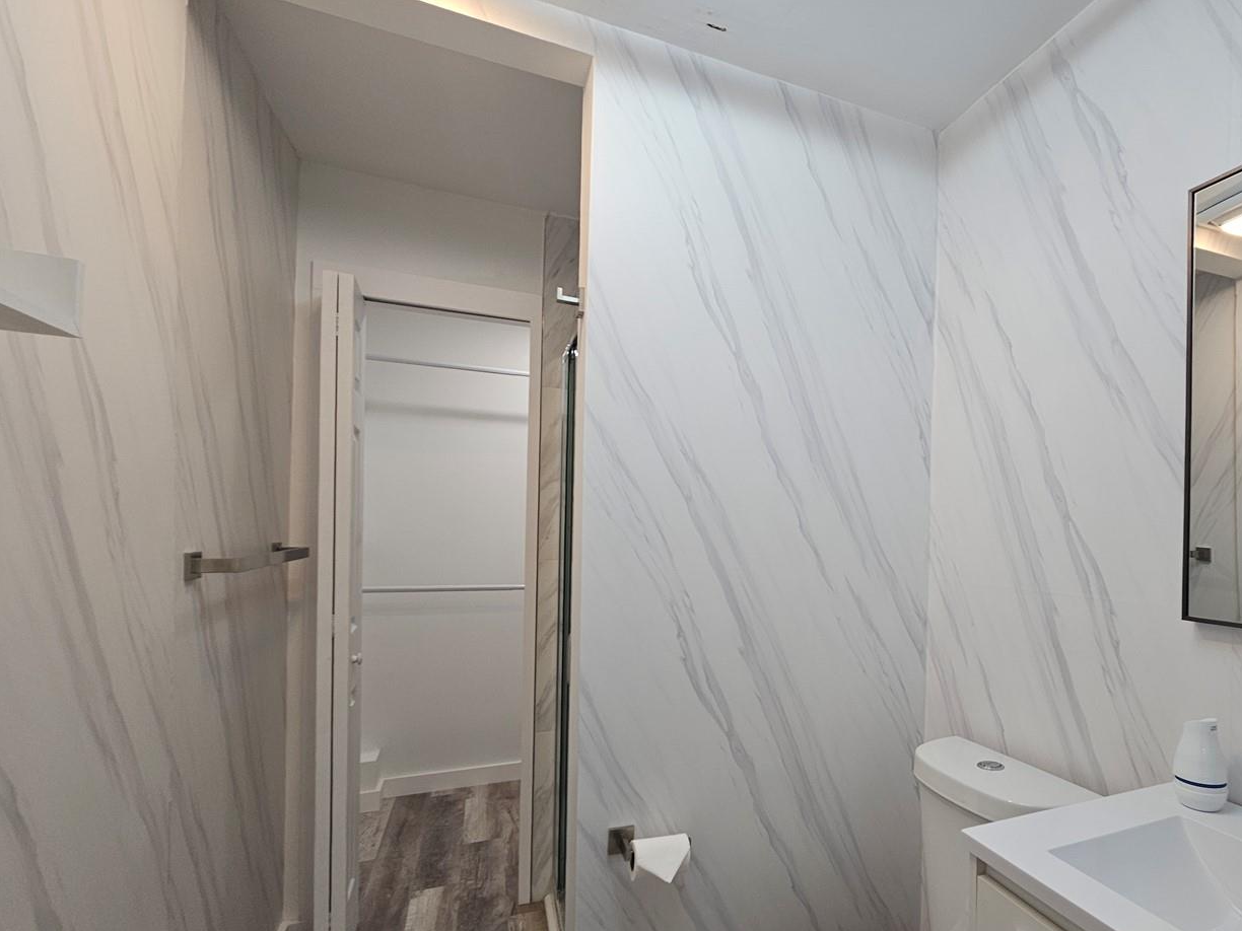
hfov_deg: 88.8
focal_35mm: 17
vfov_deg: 74.2
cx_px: 794
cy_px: 543
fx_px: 610
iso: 64
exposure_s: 1/60
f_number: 2.2
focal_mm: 2.2
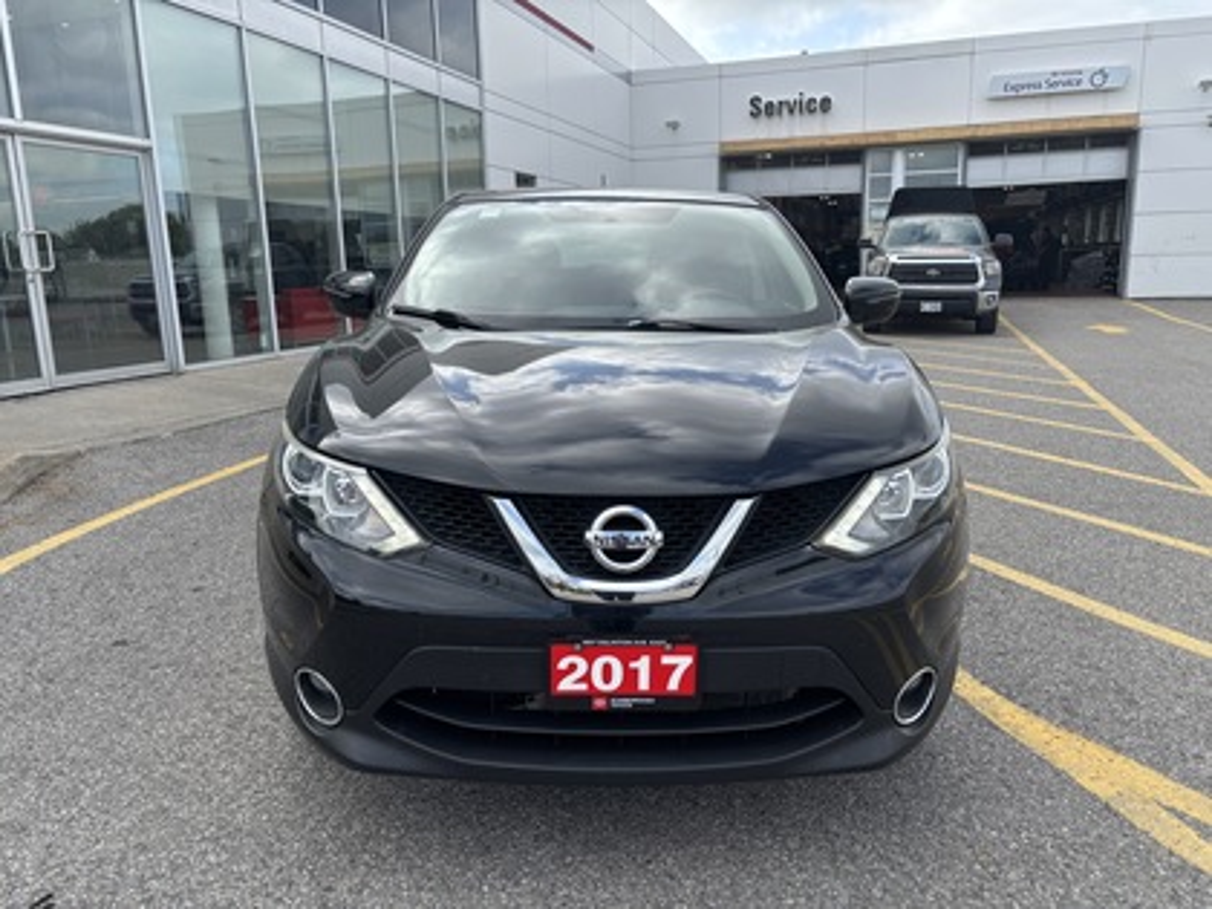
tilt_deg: -11.6
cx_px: 606
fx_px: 910
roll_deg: +1.1
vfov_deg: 53.1
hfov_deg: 67.3
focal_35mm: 26
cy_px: 454
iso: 50
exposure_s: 1/1103
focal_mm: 5.96
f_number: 1.6
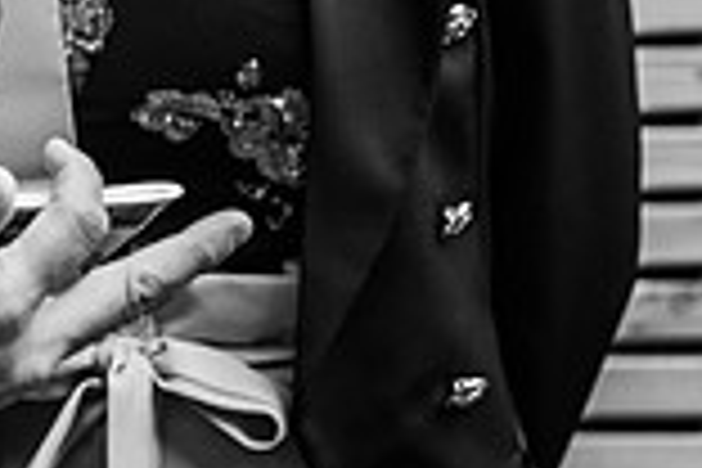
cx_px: -472
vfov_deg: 10.3
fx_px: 2535
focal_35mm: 130
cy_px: -144
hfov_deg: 14.3
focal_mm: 35
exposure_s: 1/1000
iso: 100
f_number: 2
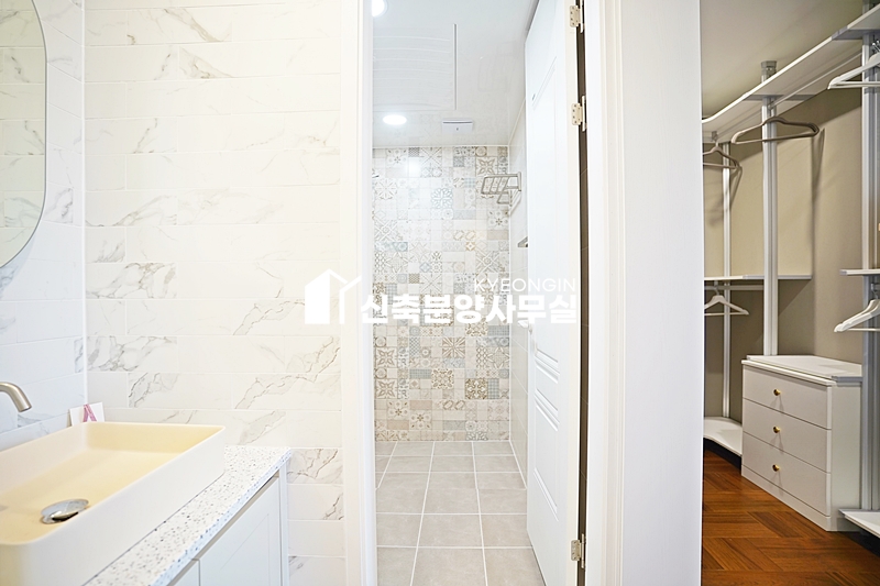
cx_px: 440
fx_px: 415
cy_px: 293
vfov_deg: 70.4
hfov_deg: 93.3
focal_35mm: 17
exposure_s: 1/25
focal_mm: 17
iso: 250
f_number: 2.8
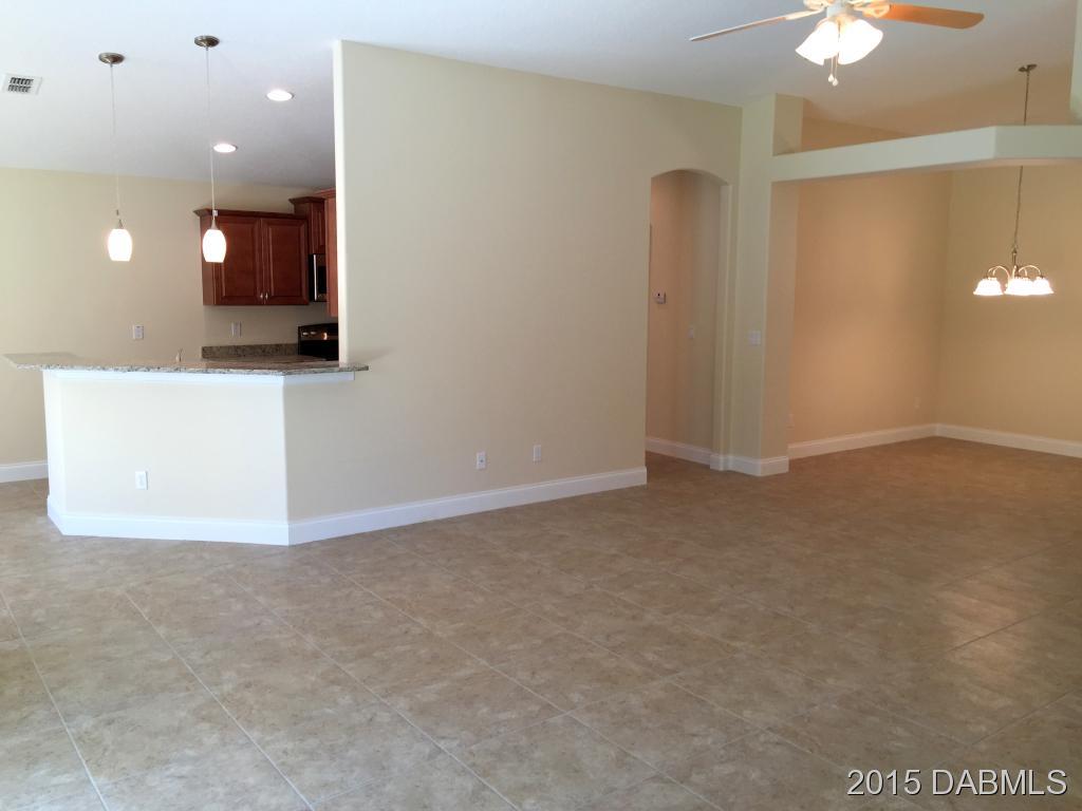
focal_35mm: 29
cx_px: 541
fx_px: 906
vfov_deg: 48.2
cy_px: 406
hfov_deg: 61.7
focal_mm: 4.15
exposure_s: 1/60
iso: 32
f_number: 2.2
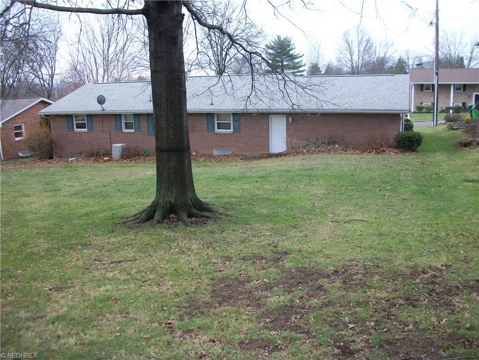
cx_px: 240
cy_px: 180
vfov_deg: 44.2
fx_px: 443
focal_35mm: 32
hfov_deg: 56.8
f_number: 2.9
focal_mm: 5.7
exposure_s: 1/50
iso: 80
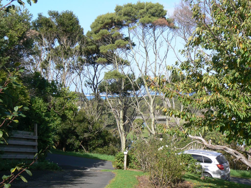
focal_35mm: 65
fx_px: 471
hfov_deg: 29.8
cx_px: 126
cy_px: 94
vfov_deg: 22.6
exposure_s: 1/250
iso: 80
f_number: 5.6
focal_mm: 10.9
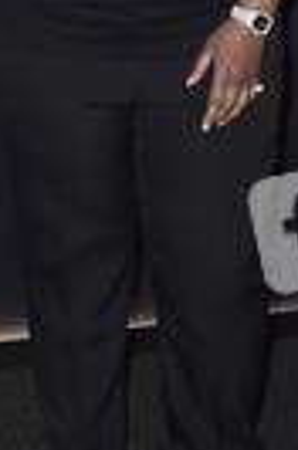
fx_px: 2184
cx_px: 117
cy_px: 44
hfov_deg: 7.8
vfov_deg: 11.7
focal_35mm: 175
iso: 500
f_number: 6.3
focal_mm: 58
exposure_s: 1/250
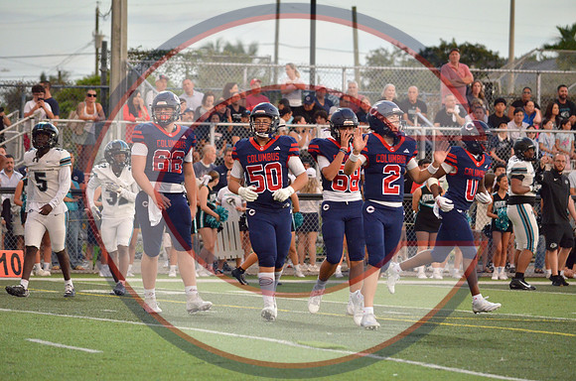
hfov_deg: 7.6
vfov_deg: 5.1
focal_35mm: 270
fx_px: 4311
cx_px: 288
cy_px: 190
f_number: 5
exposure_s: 1/500
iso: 2800
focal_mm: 180
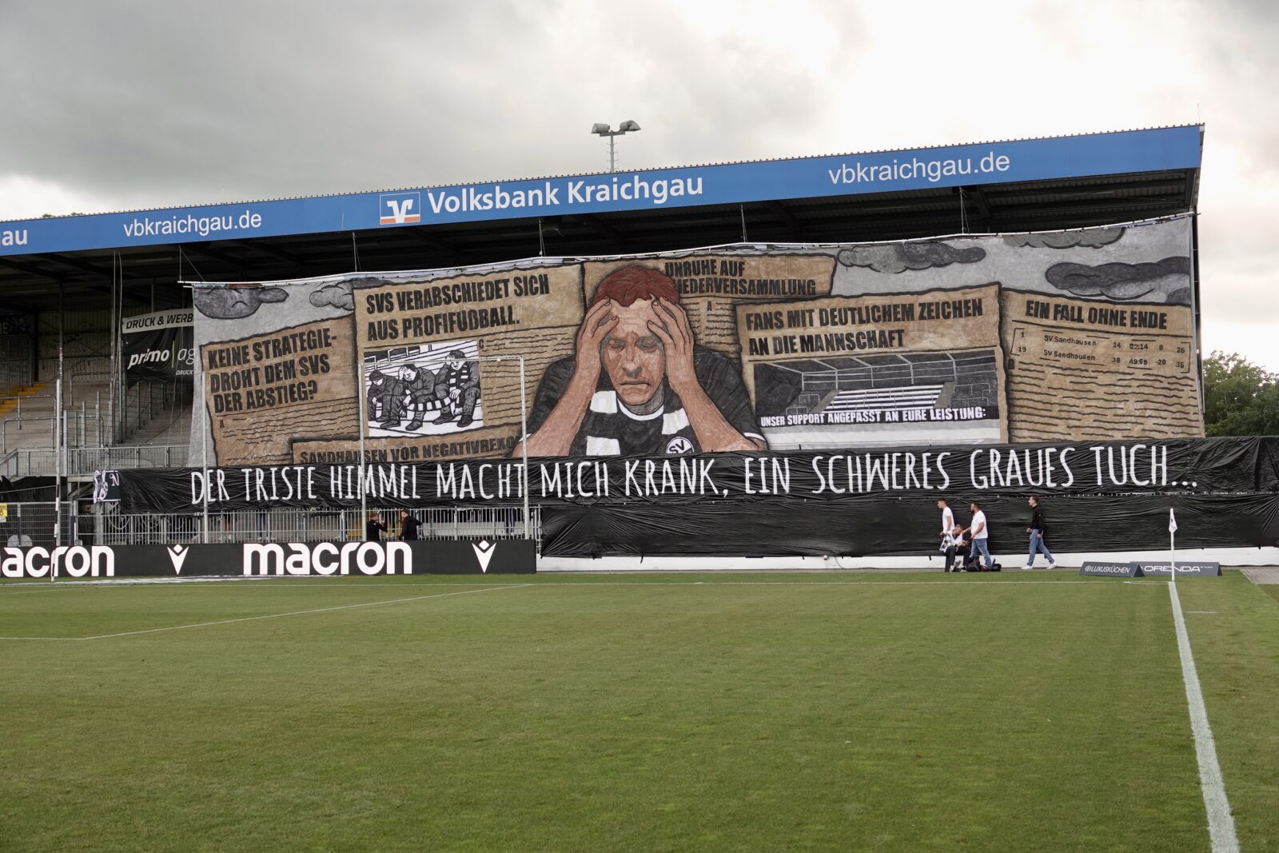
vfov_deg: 29.2
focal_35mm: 46
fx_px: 1634
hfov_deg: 42.7
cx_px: 640
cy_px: 426
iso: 100
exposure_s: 1/200
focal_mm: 16.92
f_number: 3.2
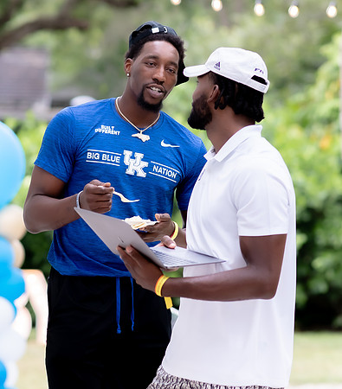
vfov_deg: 8.3
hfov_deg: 7.3
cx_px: 198
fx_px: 2688
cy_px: 167
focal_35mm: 224
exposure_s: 1/200
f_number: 2
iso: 250
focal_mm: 85
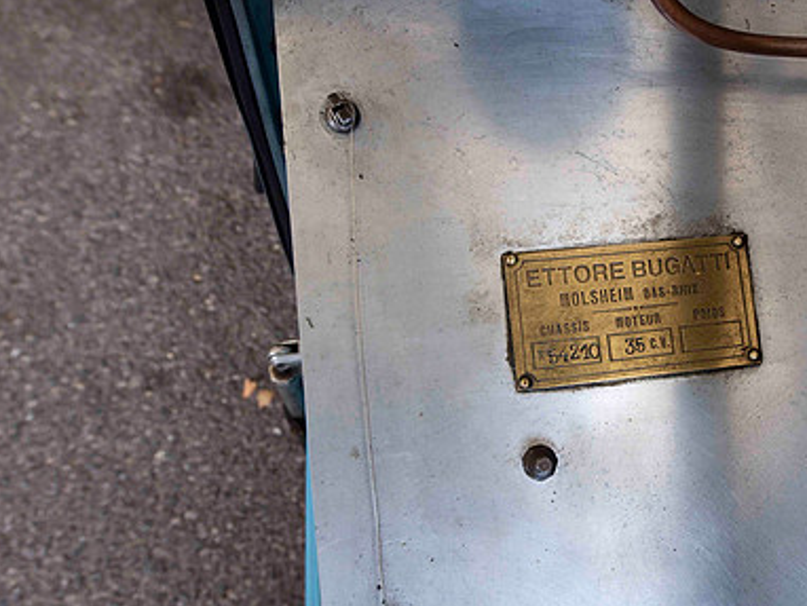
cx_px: 579
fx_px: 816
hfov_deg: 50.9
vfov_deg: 40.7
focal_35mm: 35
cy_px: 305
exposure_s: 1/40
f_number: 10
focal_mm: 24
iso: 400
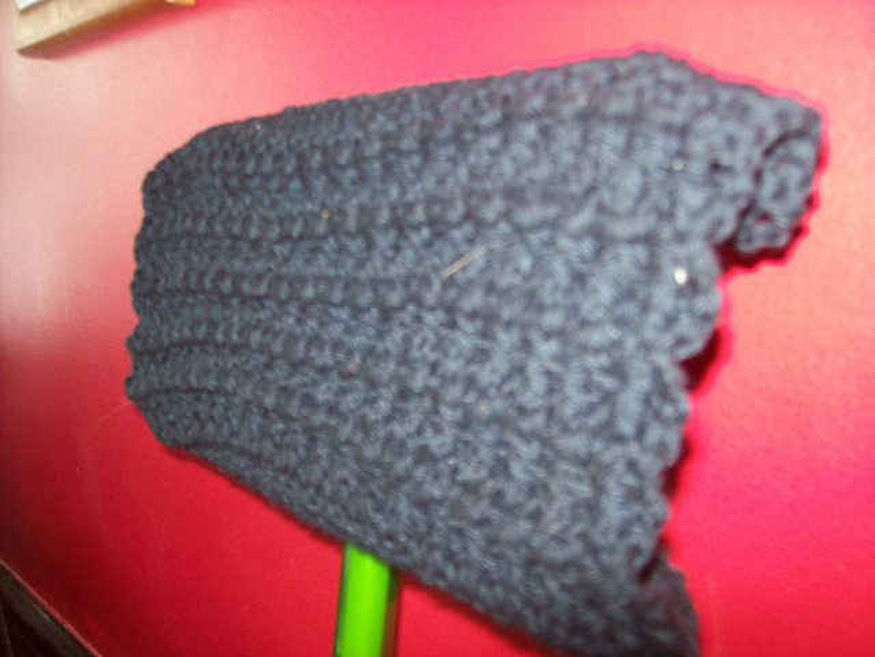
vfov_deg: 39.7
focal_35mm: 36
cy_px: 328
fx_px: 910
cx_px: 438
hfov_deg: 51.4
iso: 200
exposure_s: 1/64
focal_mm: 6
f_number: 2.7
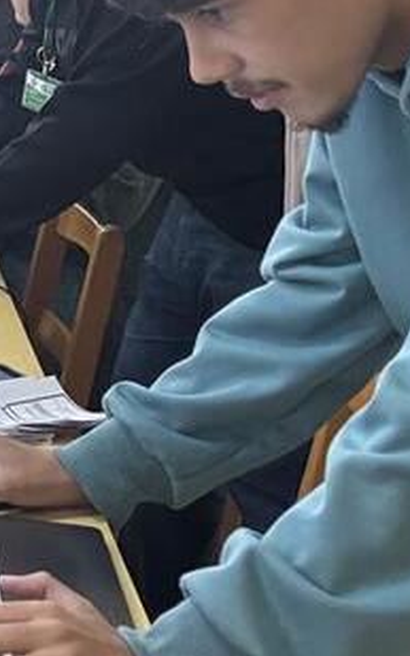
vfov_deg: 19.4
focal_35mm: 107
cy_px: 187
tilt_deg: -10.7
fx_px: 1914
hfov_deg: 10.5
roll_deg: +0.1
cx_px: -569
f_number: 1.6
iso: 200
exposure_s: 1/60
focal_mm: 5.96
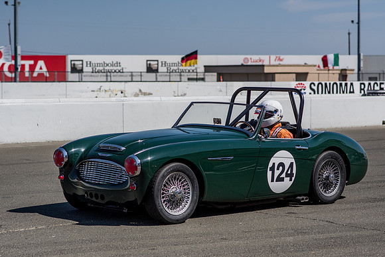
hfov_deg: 20.2
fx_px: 1082
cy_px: 146
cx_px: 192
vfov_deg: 13.5
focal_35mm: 101
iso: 200
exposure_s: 1/8000
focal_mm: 85
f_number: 4
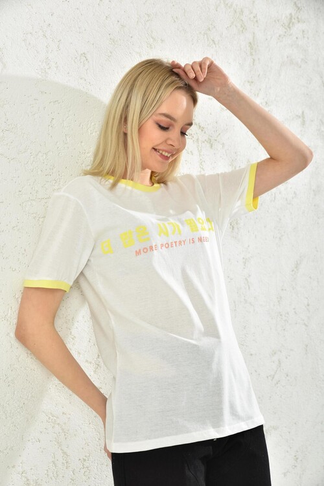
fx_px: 742
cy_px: 243
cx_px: 162
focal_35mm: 55
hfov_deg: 24.6
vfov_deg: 36.2
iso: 100
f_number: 7.1
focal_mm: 55
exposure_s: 1/160
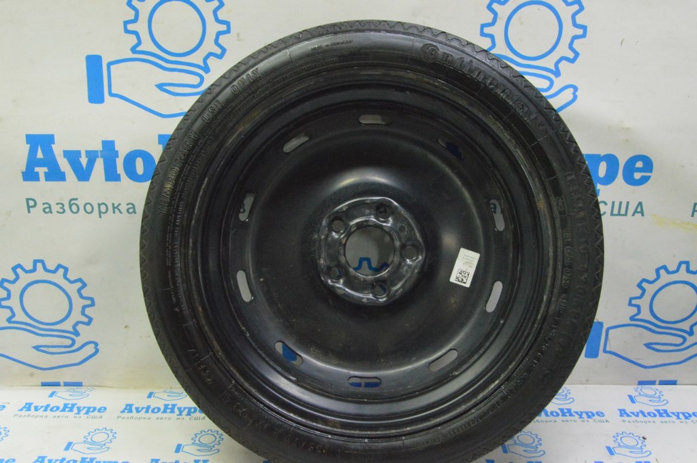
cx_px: 348
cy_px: 232
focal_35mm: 34
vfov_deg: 38.3
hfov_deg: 55.1
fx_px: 667
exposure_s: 1/20
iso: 6400
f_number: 20
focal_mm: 23
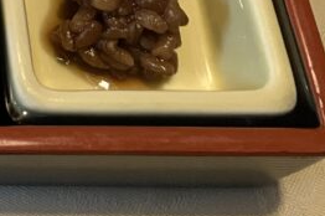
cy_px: -253
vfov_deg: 10.7
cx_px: -260
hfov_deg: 15.4
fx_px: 1028
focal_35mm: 114
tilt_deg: -55.6
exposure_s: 1/60
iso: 320
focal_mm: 3.99
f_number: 1.8
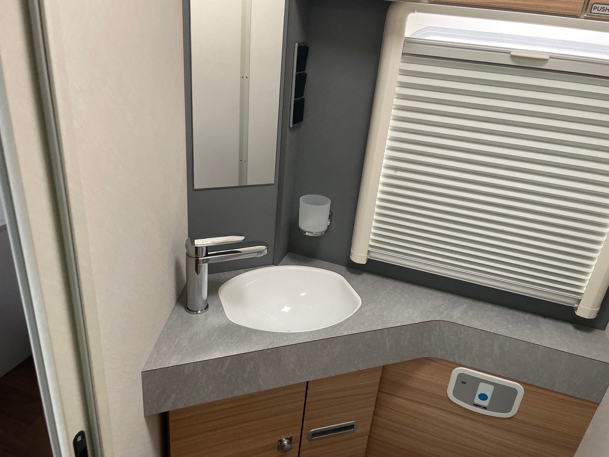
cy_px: 228
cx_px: 304
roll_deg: -4.1
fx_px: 457
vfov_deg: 53.1
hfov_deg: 67.3
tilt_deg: -25.2
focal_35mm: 26
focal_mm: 4.2
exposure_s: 1/60
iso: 250
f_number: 1.6
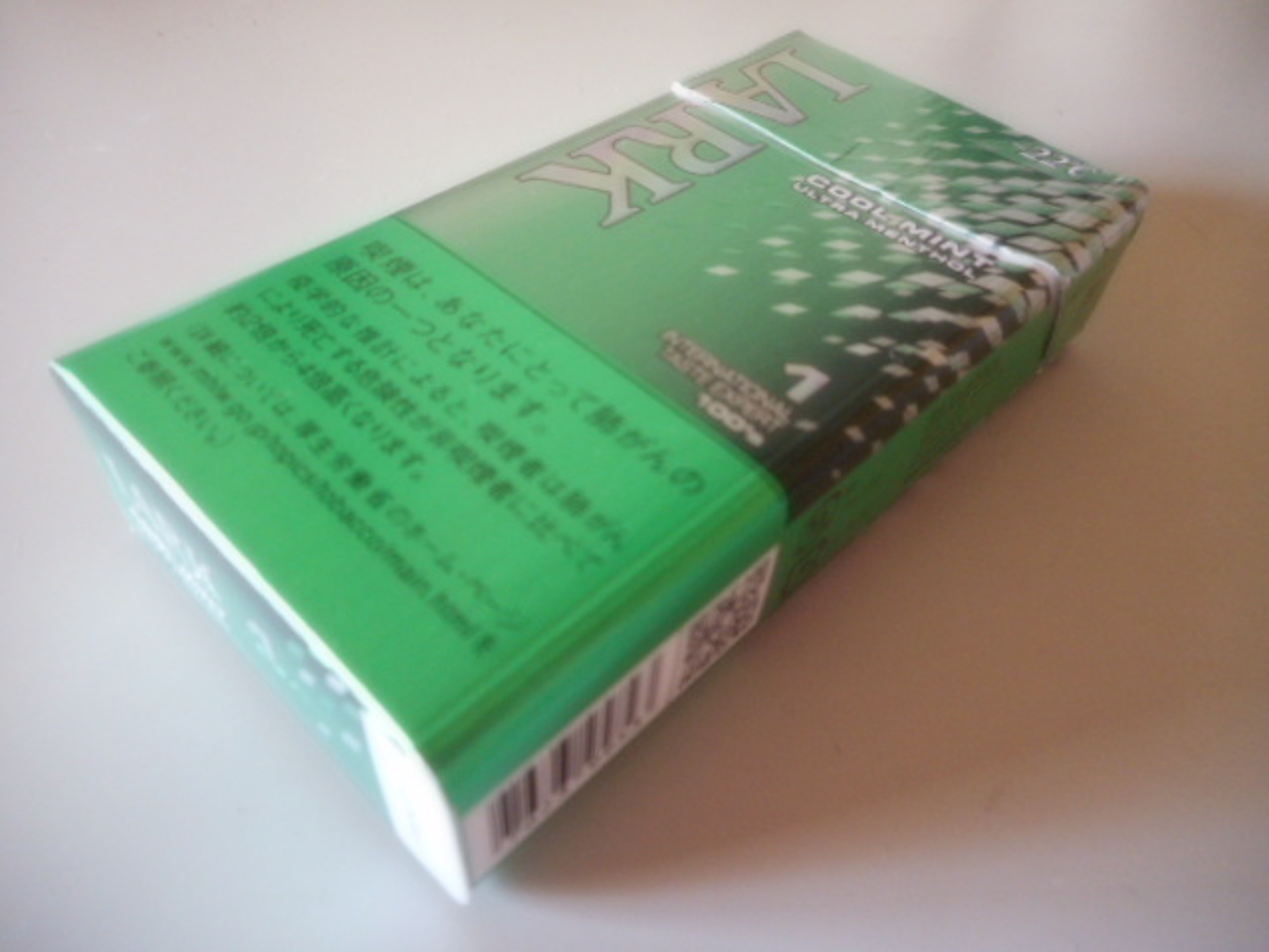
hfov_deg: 69.4
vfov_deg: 54.9
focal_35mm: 25
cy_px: 476
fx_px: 916
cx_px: 634
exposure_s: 1/10
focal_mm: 4.5
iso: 400
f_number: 3.7
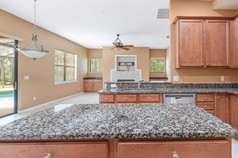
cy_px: 72
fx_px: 126
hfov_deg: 85.5
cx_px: 146
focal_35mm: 19
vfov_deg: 64.4
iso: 250
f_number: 7.1
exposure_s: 1/2
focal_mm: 14
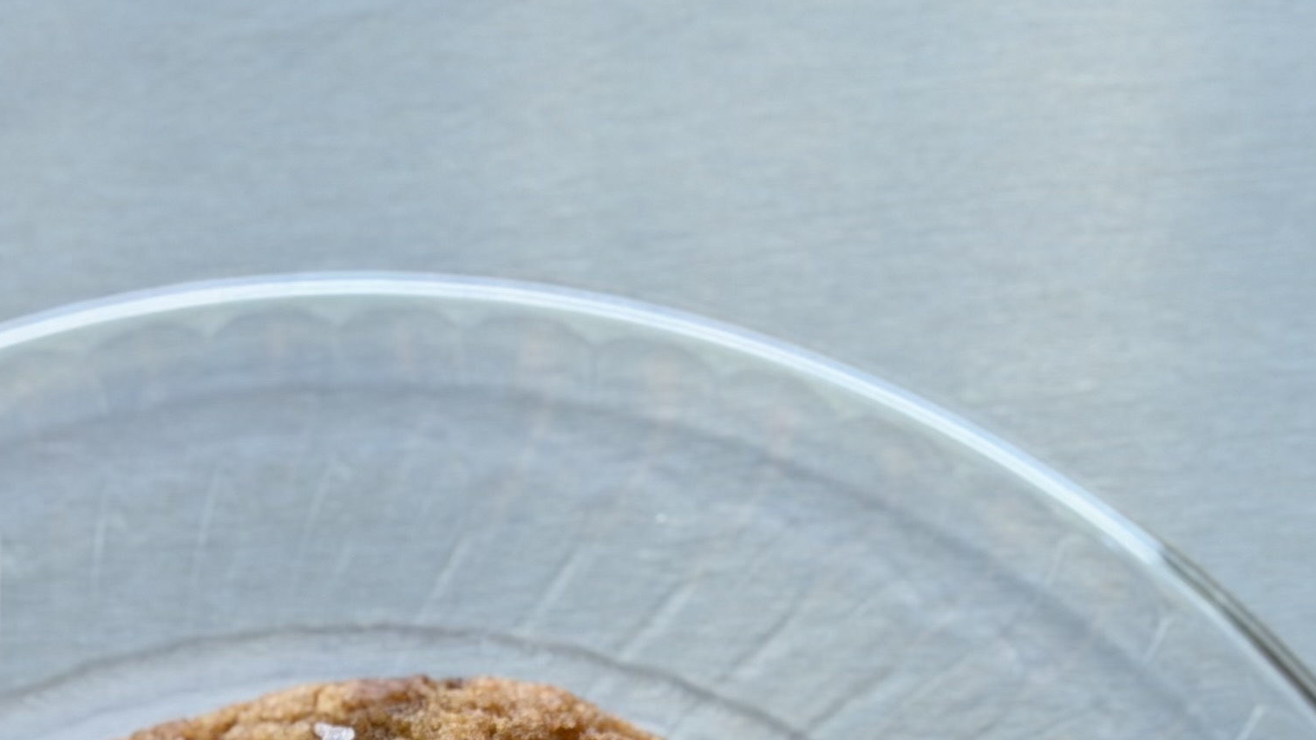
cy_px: 1551
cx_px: 329
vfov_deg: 8.2
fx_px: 4850
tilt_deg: -87.6
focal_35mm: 139
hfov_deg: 15.4
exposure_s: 1/120
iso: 100
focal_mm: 6.76
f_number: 1.78
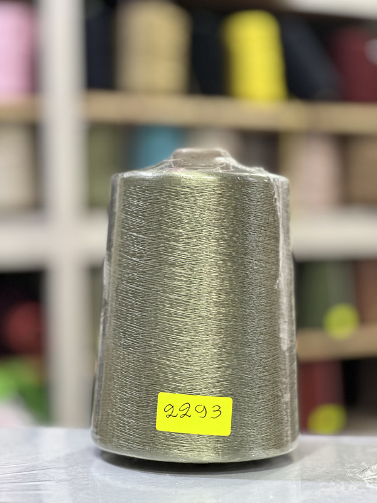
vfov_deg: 25.3
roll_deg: +1.0
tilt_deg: -0.3
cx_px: 188
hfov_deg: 19.1
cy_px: 252
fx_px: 1118
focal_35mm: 77
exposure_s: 1/33
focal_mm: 9
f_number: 2.8
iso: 200
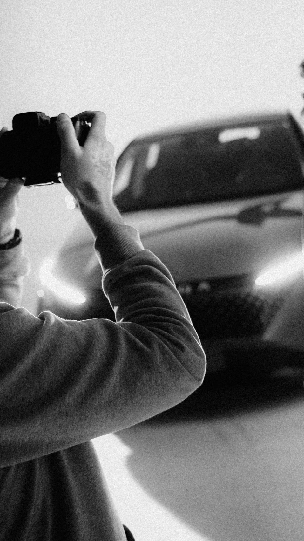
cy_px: 270
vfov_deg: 39.9
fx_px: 745
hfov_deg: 23.0
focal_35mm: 52
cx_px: 116
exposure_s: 1/40
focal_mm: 33
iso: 2500
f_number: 2.8
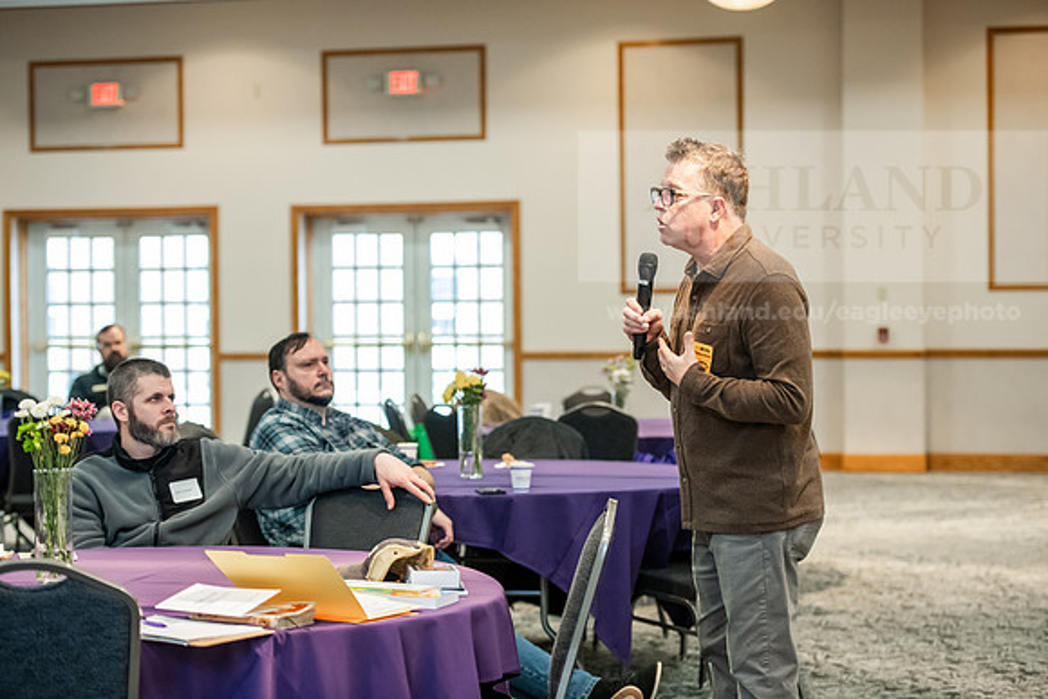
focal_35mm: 85
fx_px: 2475
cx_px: 524
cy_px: 350
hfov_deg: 23.9
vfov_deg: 16.1
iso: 2500
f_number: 3.2
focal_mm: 85
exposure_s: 1/200
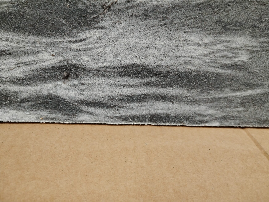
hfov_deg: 67.3
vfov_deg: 53.1
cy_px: 101
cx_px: 134
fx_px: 202
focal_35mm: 26
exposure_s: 1/33.3
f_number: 1.8
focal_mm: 4.25
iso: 347
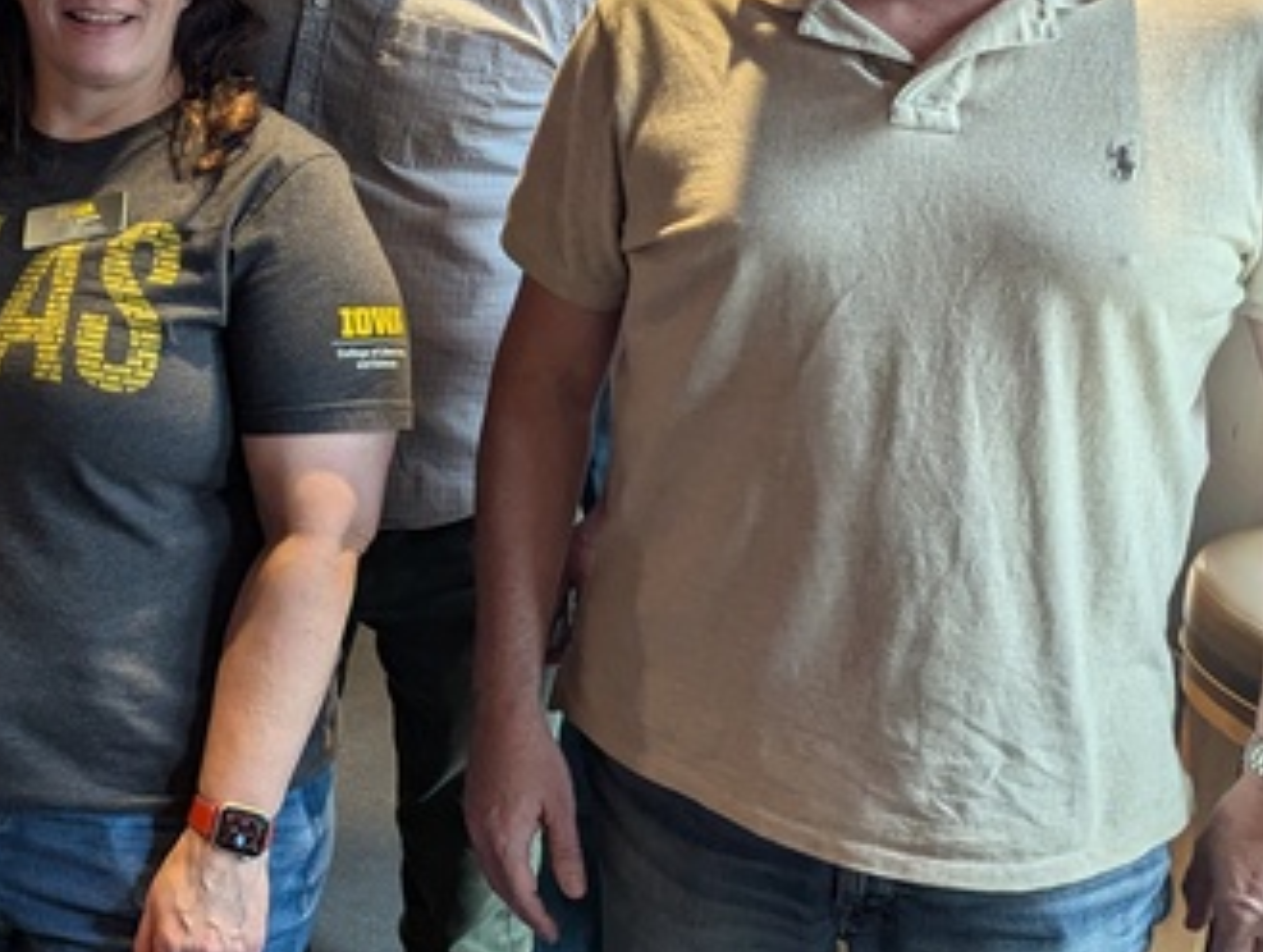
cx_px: 0
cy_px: 119
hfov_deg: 31.7
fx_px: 2047
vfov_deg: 25.5
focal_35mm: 56
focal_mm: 6.81
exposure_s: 1/120
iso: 197
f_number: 1.85
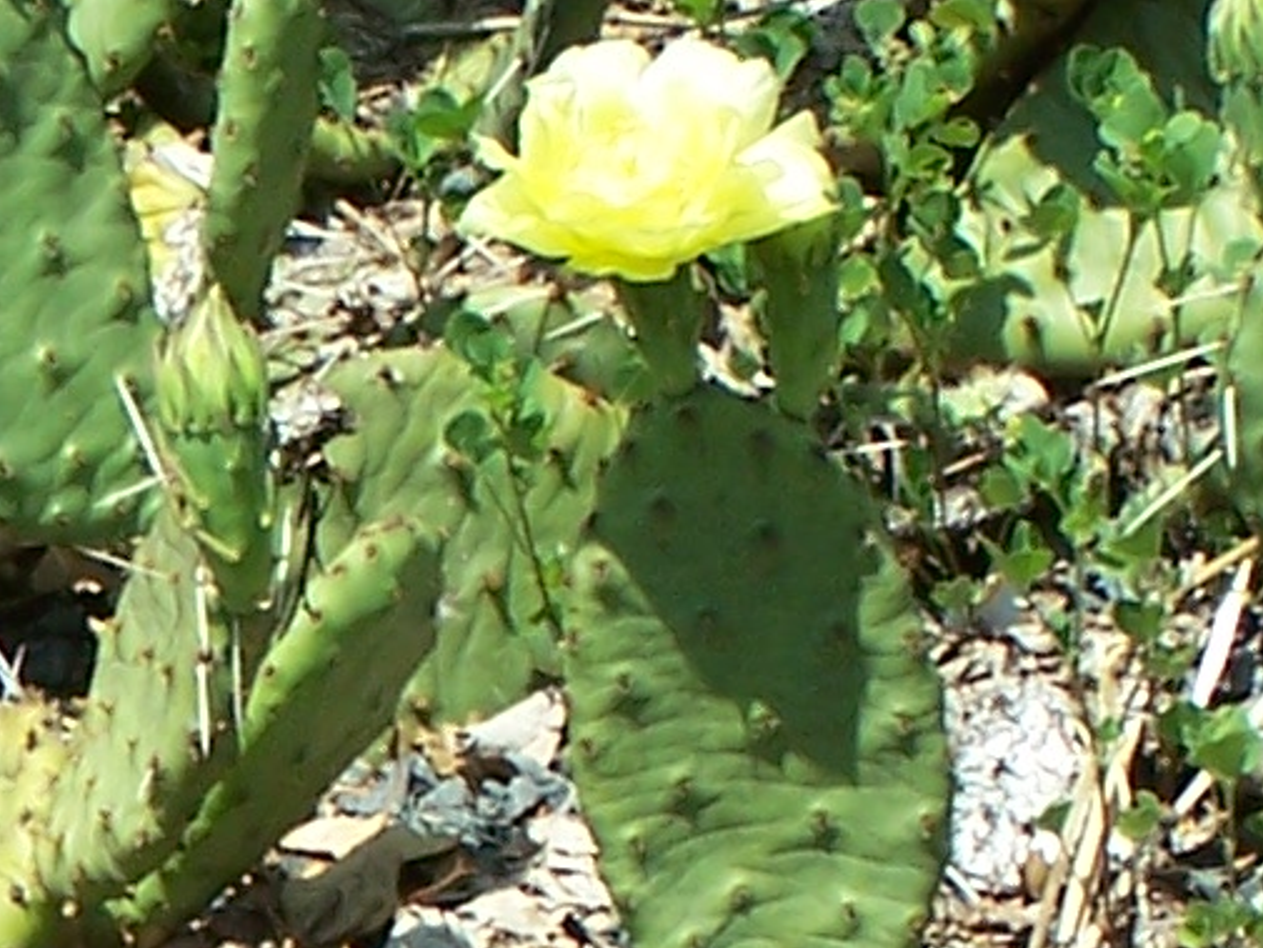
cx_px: -1283
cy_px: 1851
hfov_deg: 4.7
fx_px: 15255
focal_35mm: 418
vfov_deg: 3.5
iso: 80
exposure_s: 1/750
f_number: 3.2
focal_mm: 13.7
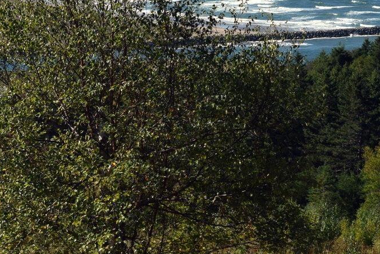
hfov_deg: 10.9
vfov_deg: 7.3
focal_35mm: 188
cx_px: 124
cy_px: -11
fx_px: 1985
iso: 200
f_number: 10
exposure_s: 1/400
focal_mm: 52
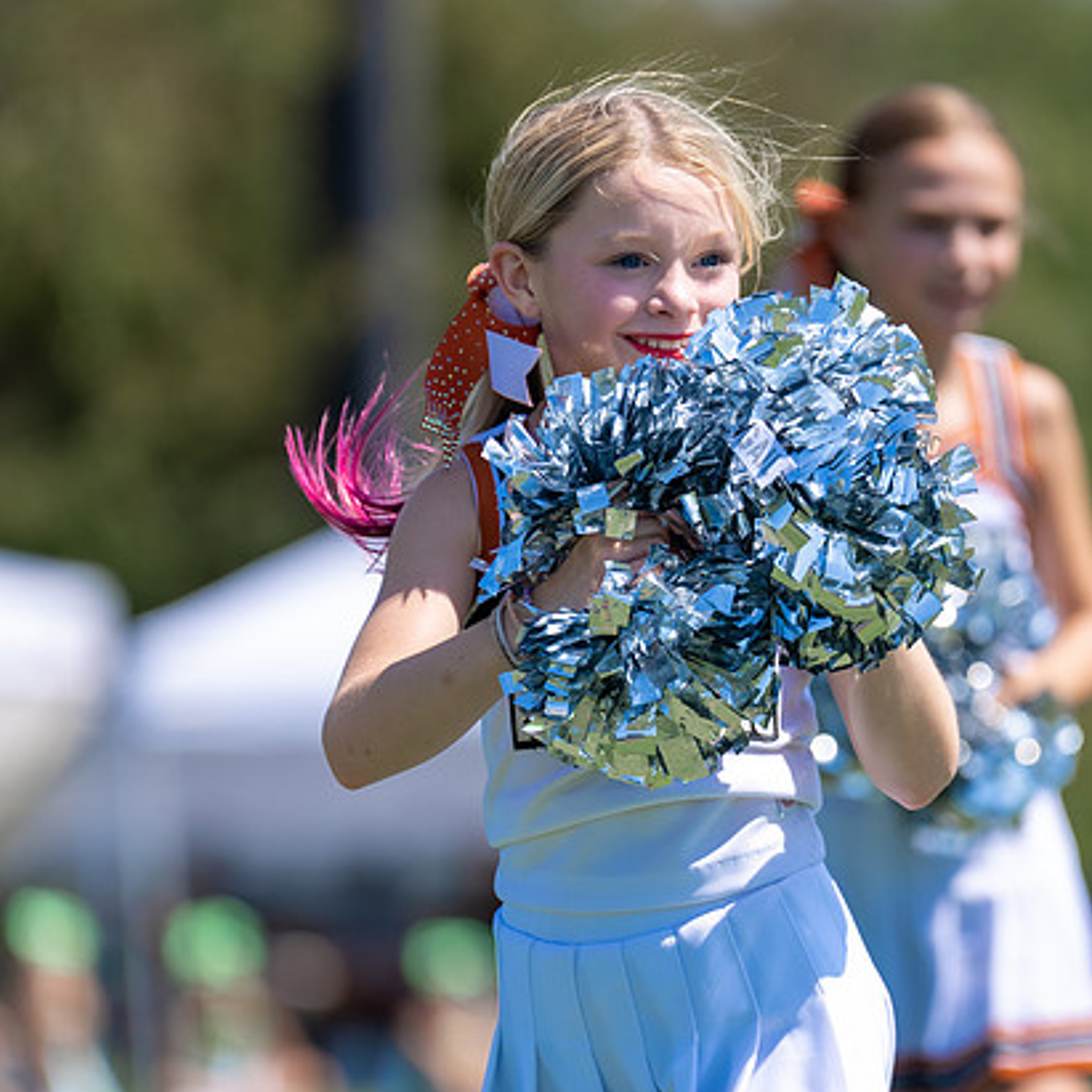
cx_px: 693
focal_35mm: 399
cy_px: 649
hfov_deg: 4.4
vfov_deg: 4.4
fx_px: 14240
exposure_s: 1/2000
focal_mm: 200
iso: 100
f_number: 2.8
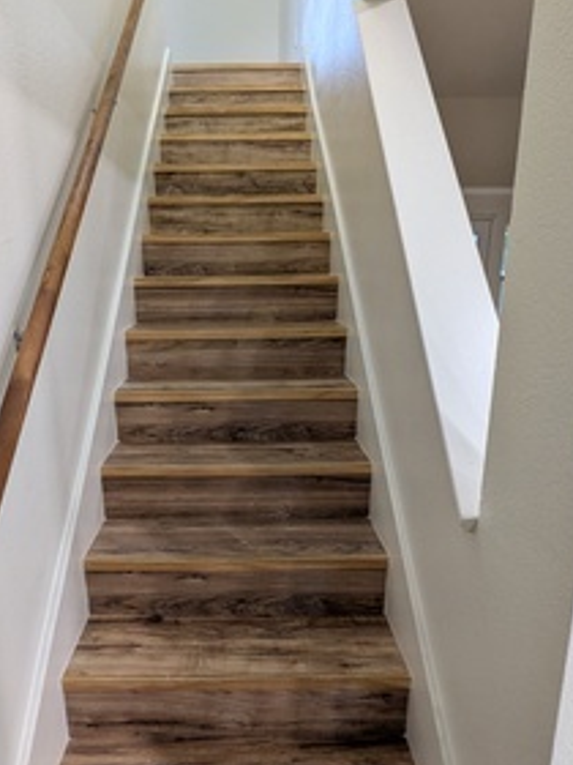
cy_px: 402
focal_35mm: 25
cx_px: 241
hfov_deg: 54.6
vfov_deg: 69.3
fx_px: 552
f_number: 2.2
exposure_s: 1/24
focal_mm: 1.85
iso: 120
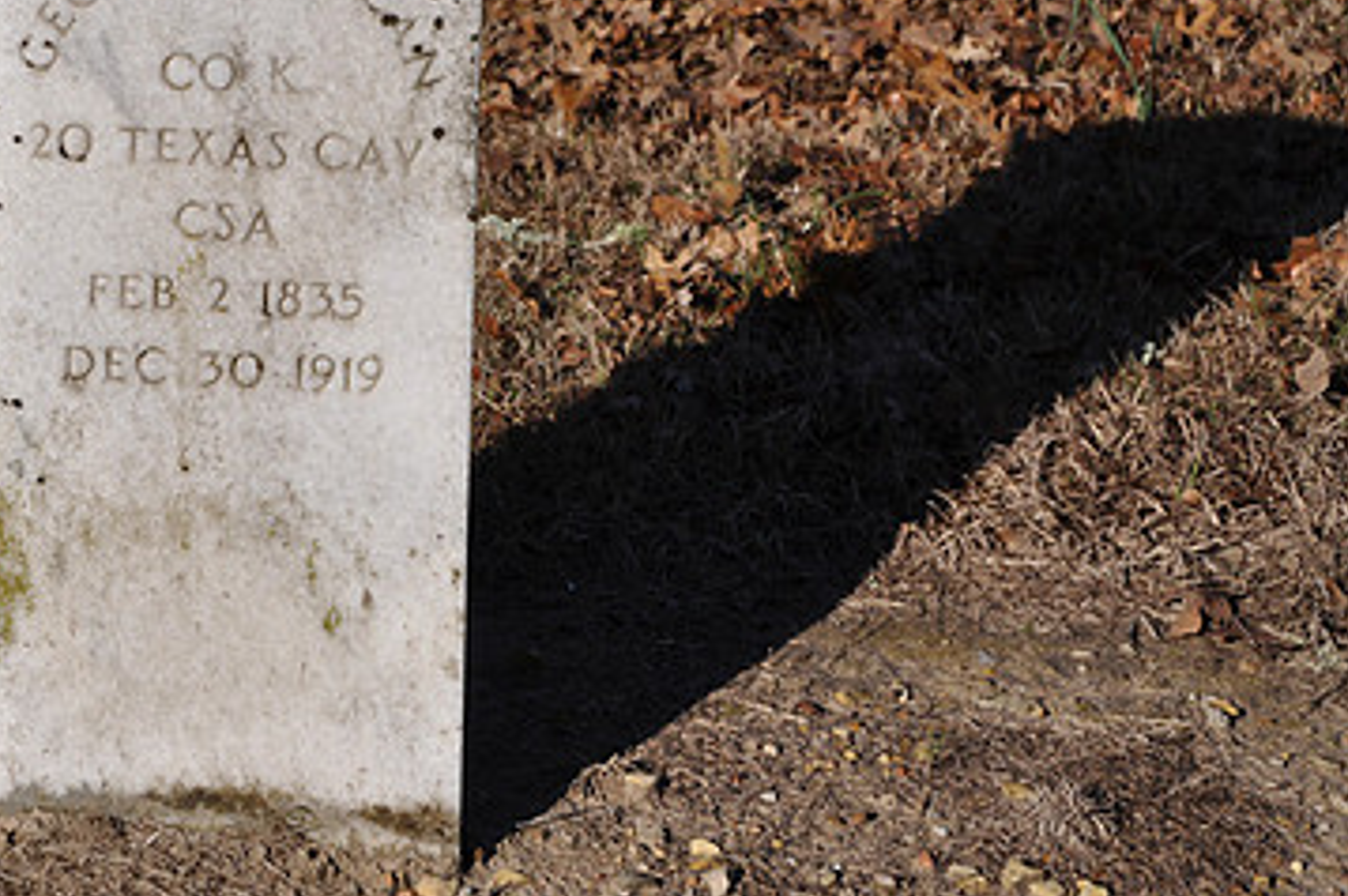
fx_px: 5275
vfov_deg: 9.7
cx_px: 264
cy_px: 213
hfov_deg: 14.5
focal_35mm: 141
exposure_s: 1/250
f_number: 8
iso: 200
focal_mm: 58
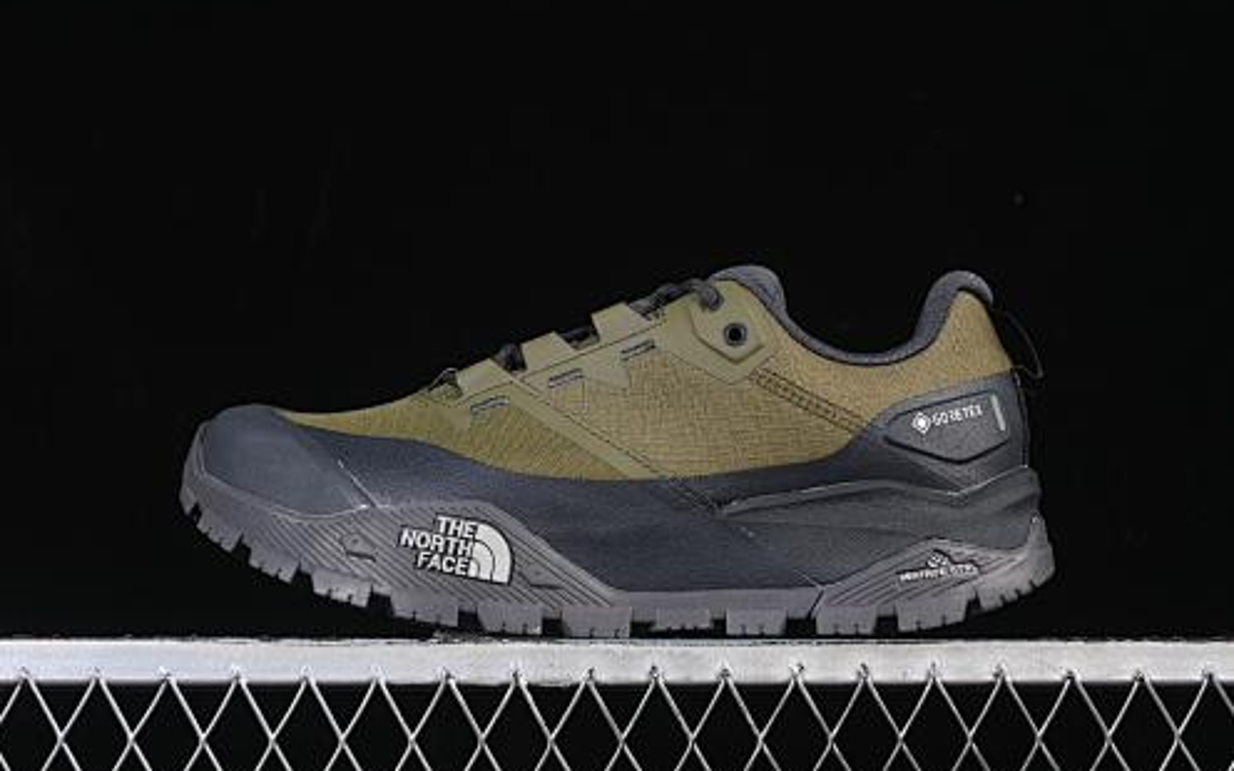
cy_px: 384
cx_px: 615
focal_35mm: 77
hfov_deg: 26.8
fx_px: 2590
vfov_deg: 16.9
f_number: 6.3
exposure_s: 1/60
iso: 160
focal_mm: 50
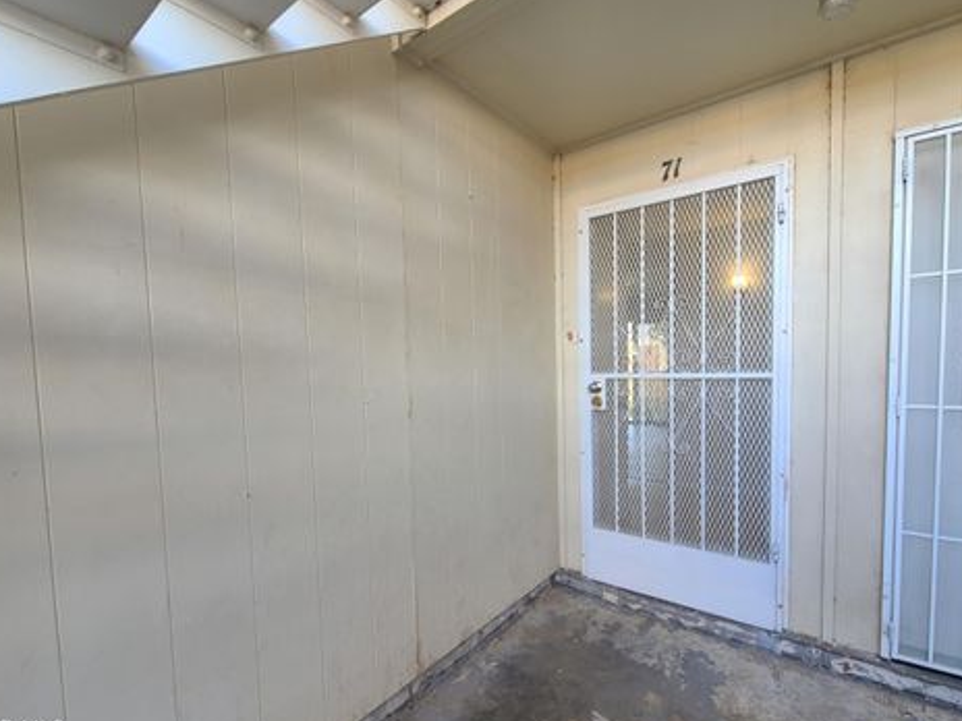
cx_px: 456
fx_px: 389
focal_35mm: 14
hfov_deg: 102.0
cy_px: 376
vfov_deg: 85.6
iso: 80
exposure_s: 1/120
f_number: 2.2
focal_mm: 2.2
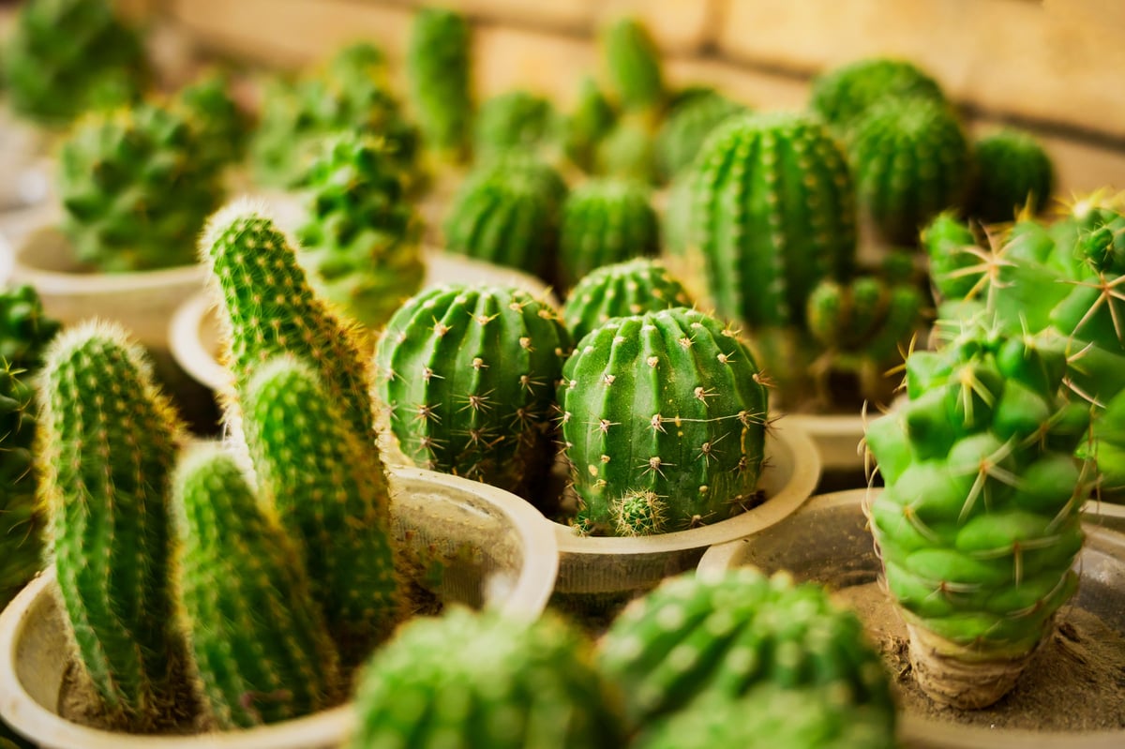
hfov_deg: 46.4
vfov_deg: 31.9
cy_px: 374
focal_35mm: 42
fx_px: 1312
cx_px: 562
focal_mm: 28
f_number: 2.8
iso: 160
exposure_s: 1/160
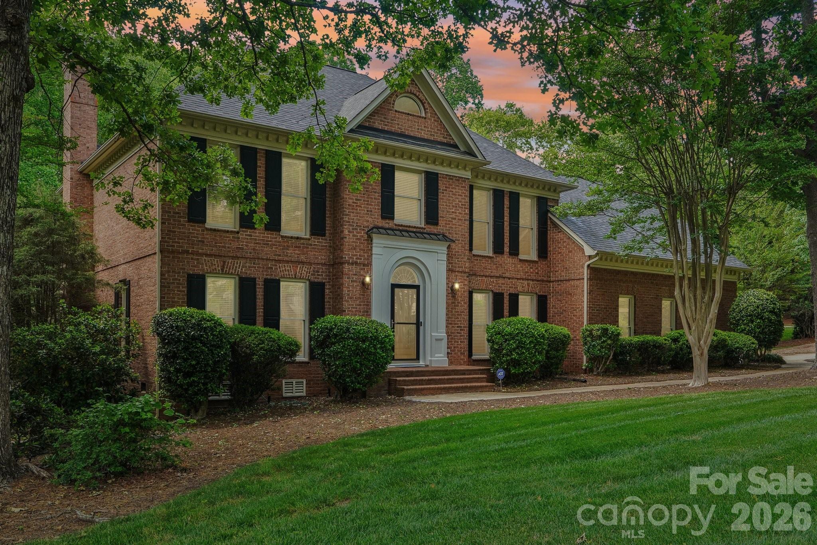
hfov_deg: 61.9
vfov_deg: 43.6
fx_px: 681
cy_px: 272
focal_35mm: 30
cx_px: 408
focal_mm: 20
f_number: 8
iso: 400
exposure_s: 1/20
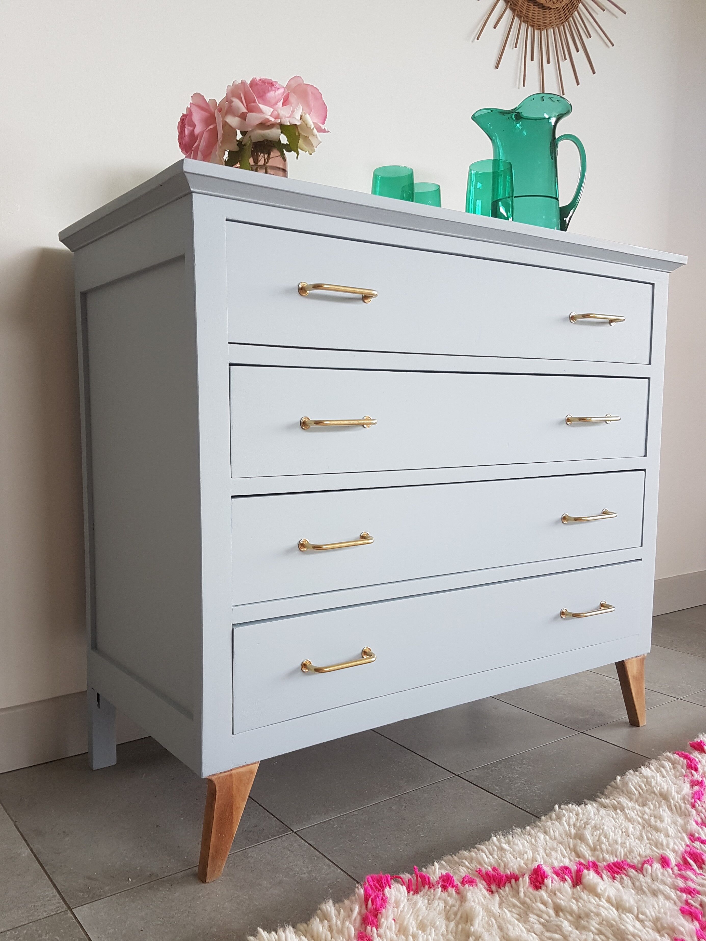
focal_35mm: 26
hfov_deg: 53.1
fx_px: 707
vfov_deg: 67.3
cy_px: 470
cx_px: 353
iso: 50
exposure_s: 1/50
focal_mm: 4.2
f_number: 1.7
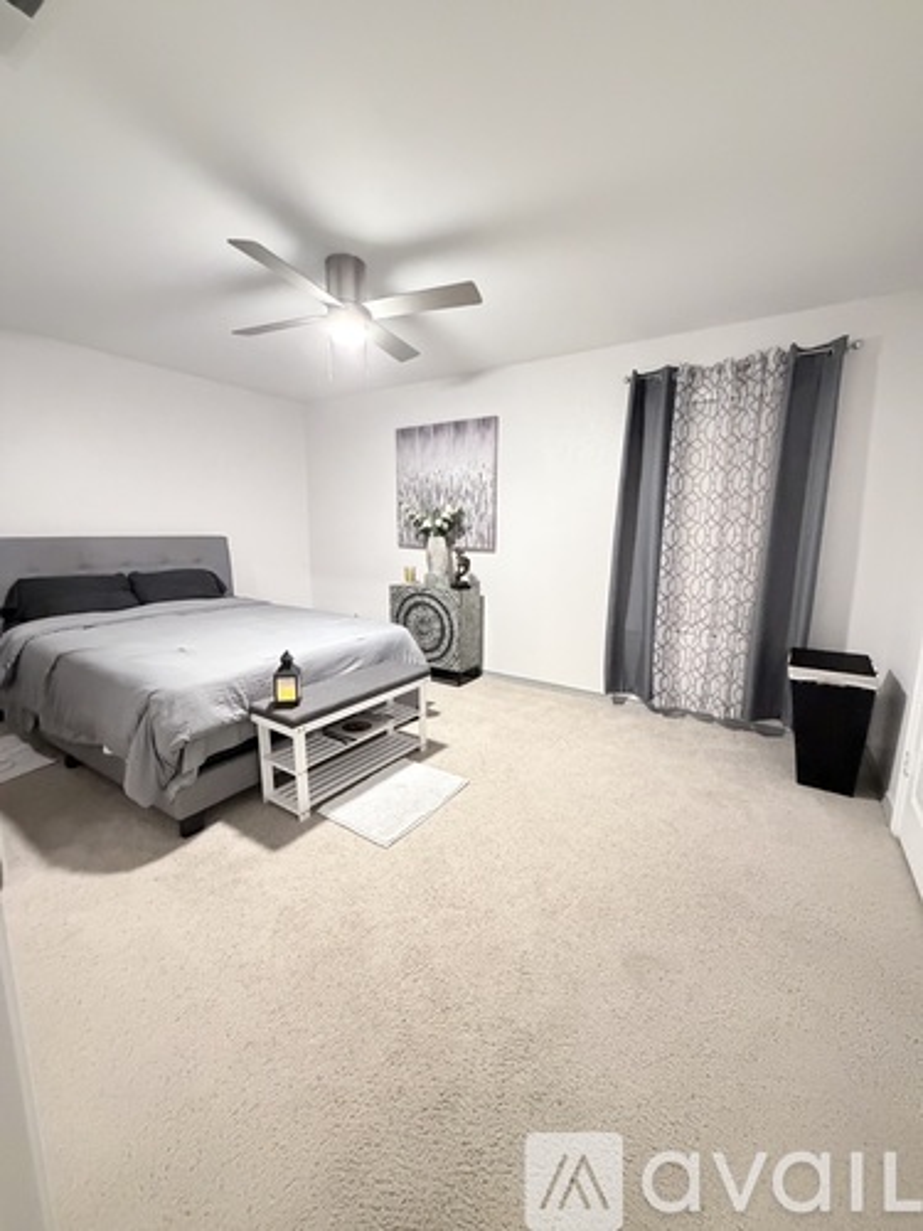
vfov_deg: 102.1
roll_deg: -1.3
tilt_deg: -10.9
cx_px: 462
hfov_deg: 85.7
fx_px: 498
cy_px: 616
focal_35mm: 14
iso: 1250
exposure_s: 1/40
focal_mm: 2.22
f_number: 2.2
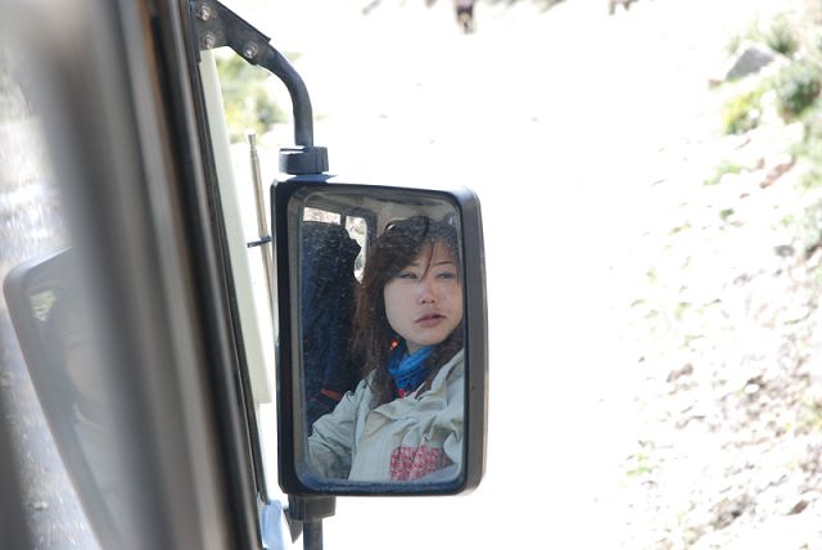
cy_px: 275
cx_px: 411
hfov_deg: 19.4
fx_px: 2400
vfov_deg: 13.1
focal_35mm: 105
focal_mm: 70
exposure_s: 1/25
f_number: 8
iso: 100
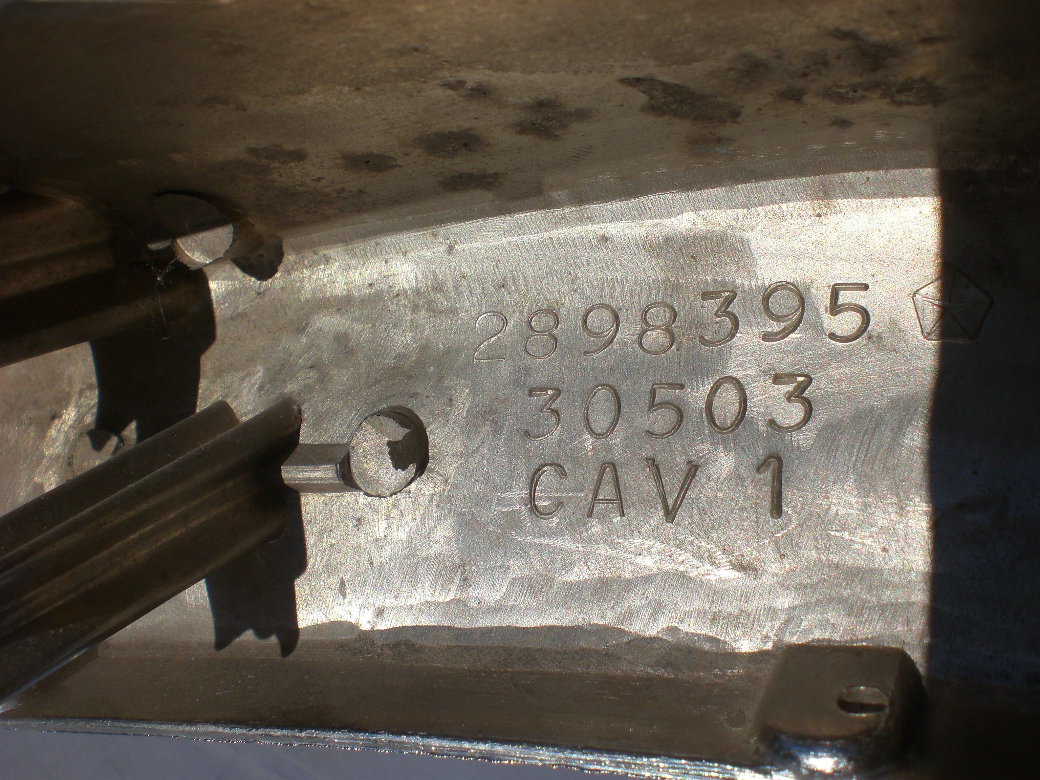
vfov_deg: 37.7
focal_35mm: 38
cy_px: 390
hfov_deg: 49.0
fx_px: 1142
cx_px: 520
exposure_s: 1/1000
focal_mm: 6.3
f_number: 4.4
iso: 50
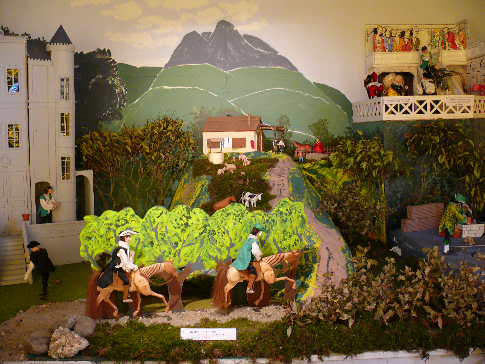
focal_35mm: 35
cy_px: 182
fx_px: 490
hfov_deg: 52.6
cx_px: 242
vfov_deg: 40.7
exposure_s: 1/25
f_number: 2.8
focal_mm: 7.4
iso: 200
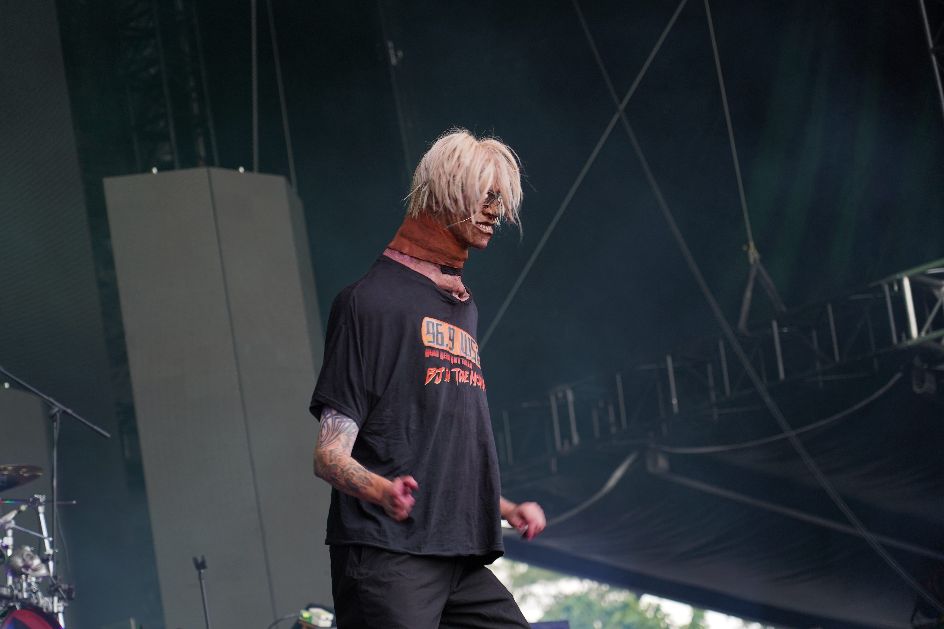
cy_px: 314
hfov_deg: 19.5
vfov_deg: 13.0
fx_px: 2753
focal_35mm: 105
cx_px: 472
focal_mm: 105
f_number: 4
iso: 250
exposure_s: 1/125
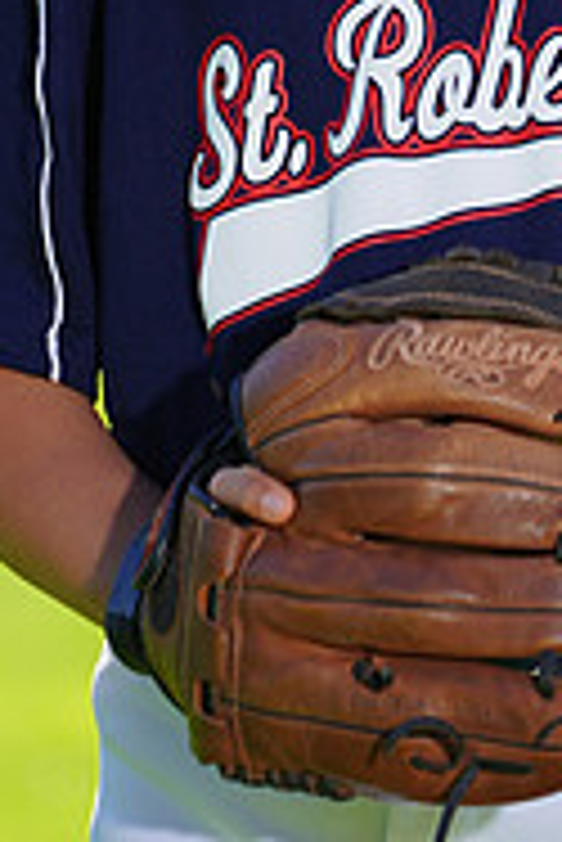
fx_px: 20614
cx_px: 497
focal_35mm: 882
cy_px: -194
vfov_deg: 2.3
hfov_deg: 1.6
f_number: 6.3
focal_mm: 285
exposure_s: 1/250
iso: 100
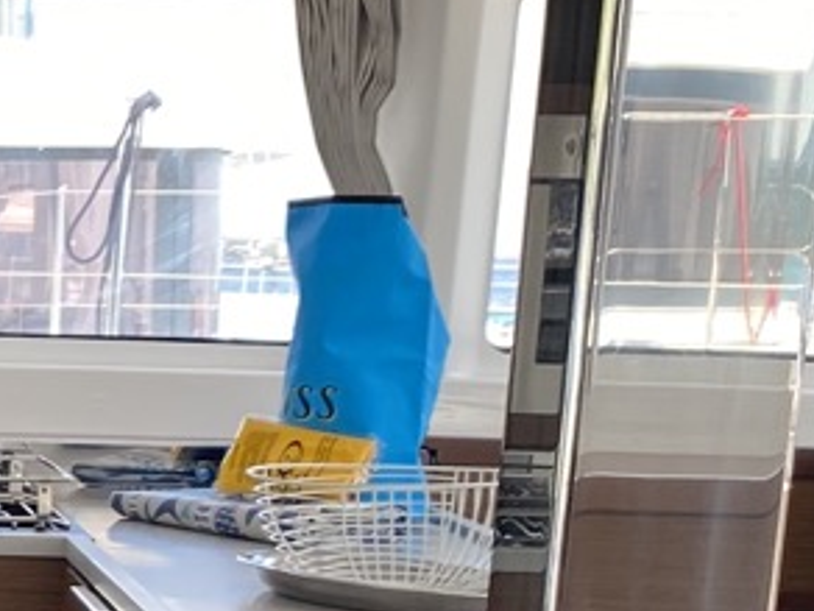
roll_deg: -1.8
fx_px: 2516
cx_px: -521
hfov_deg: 16.2
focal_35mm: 107
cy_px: 750
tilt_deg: -10.9
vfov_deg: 13.4
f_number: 1.8
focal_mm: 4.25
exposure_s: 1/122
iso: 40
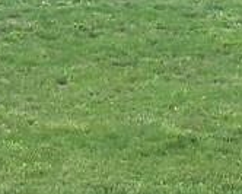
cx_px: 133
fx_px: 2071
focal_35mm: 289
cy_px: -190
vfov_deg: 5.3
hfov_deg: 6.7
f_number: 3.8
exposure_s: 1/200
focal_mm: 8.7
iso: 64
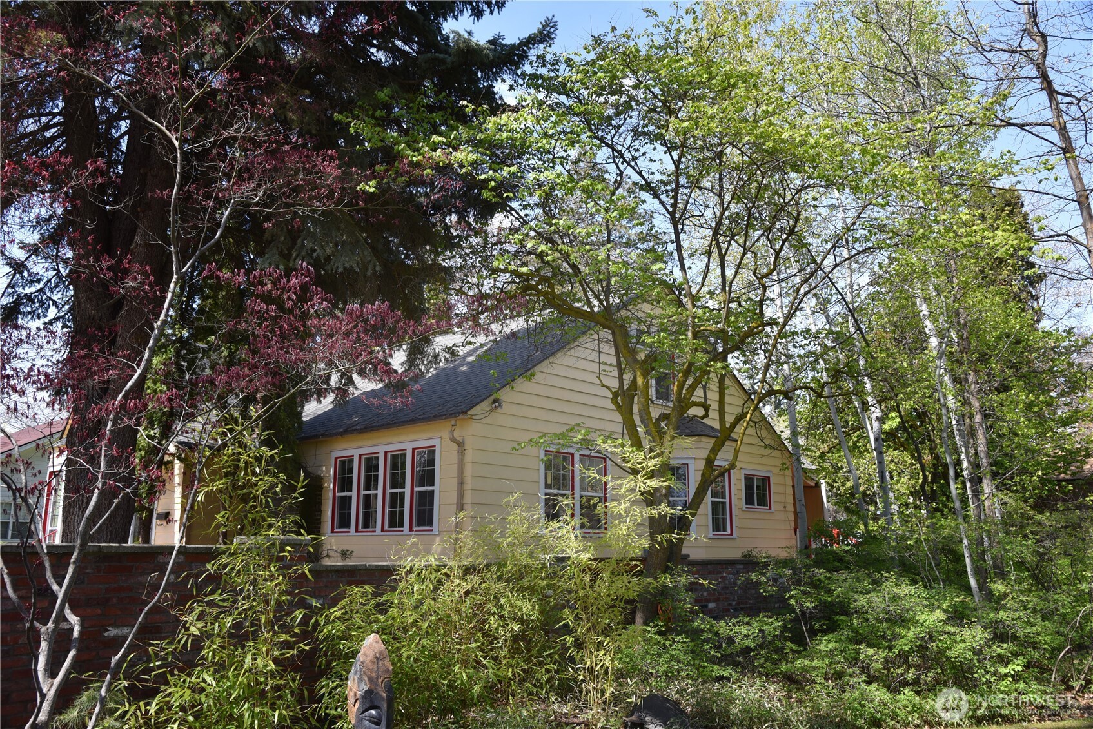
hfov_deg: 61.9
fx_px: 911
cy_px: 364
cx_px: 546
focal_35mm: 30
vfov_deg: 43.6
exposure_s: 1/160
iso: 200
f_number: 9
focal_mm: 30
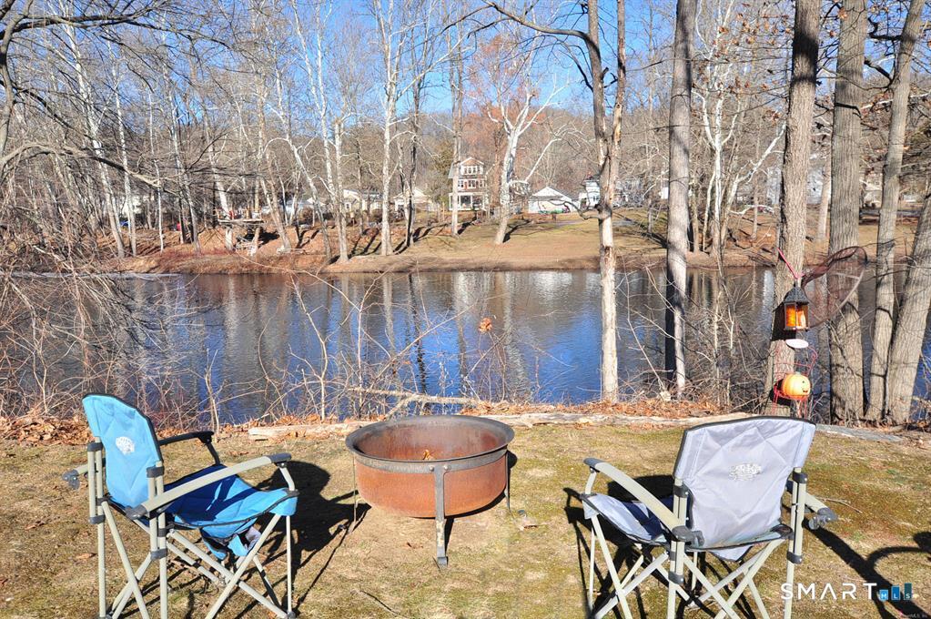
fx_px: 775
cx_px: 466
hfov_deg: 62.0
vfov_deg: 43.5
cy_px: 310
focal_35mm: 30
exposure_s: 1/800
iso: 250
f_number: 5.6
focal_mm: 20
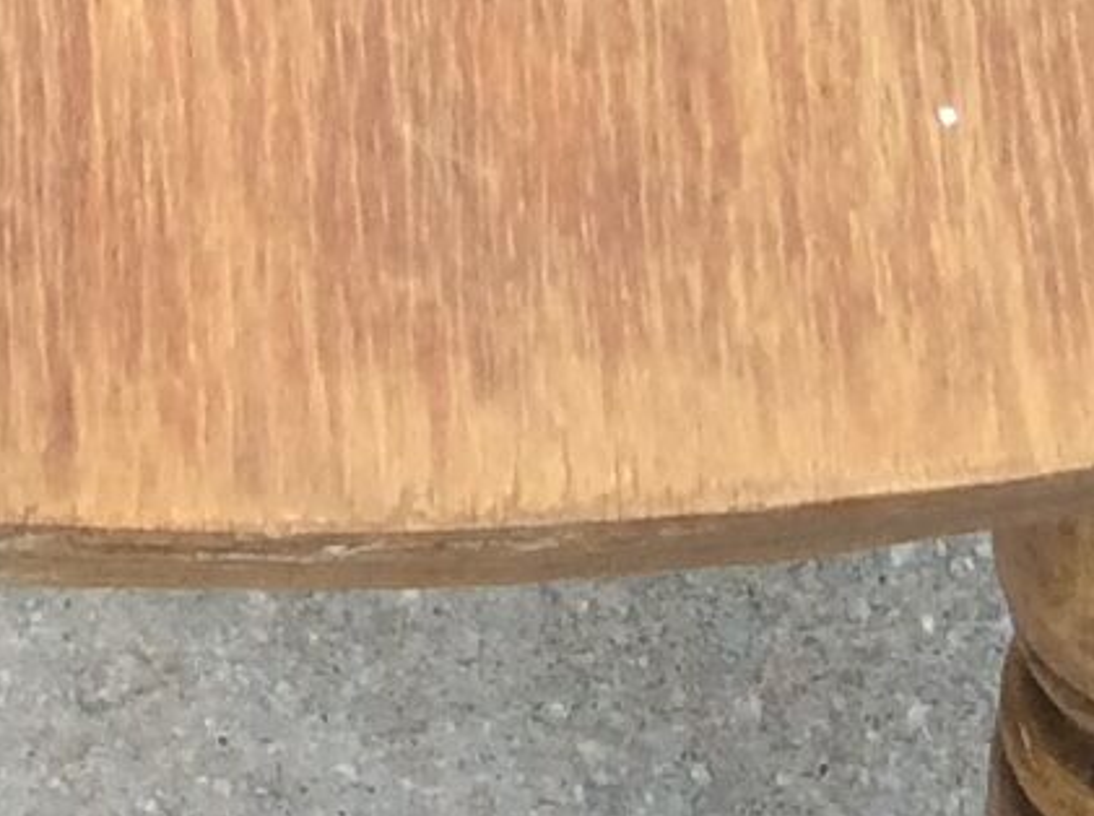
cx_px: -439
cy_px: -1357
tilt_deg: -64.2
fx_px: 6214
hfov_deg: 9.8
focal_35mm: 197
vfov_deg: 7.0
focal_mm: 3.3
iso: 32
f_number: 2.4
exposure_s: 1/304
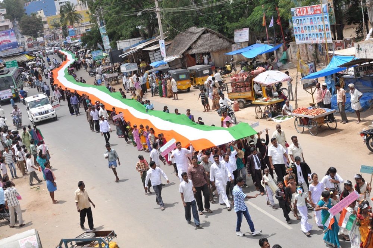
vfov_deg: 21.5
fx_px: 652
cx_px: 186
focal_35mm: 63
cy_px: 124
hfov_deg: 31.9
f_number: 6.3
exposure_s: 1/1000
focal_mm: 42
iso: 400
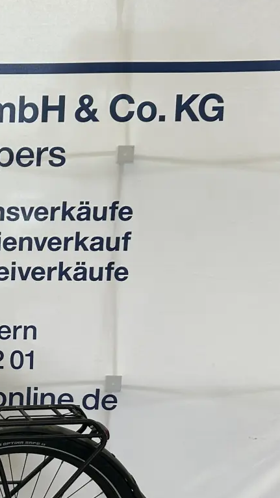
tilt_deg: -9.1
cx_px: -210
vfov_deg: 29.3
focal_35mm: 71
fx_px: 937
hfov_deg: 15.0
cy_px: 366
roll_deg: +0.5
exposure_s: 1/121
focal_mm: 5.7
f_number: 1.5
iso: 64
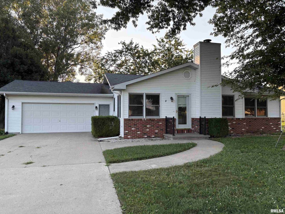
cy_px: 107
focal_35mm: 26
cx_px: 142
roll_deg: +0.3
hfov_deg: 67.3
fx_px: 214
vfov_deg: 53.1
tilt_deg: +2.1
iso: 64
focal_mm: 5.96
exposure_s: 1/414
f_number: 1.6
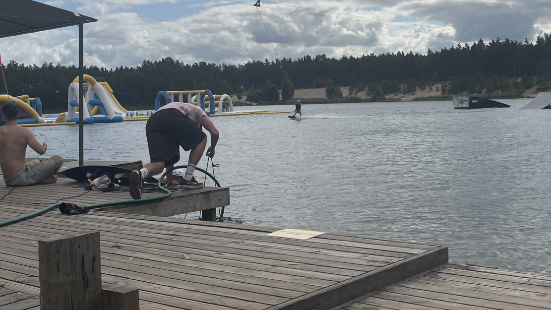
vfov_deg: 23.1
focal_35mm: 51
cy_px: 54
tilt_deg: +4.0
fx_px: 745
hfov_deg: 40.6
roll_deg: +2.5
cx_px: 289
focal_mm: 5.1
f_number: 1.6
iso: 50
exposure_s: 1/9091
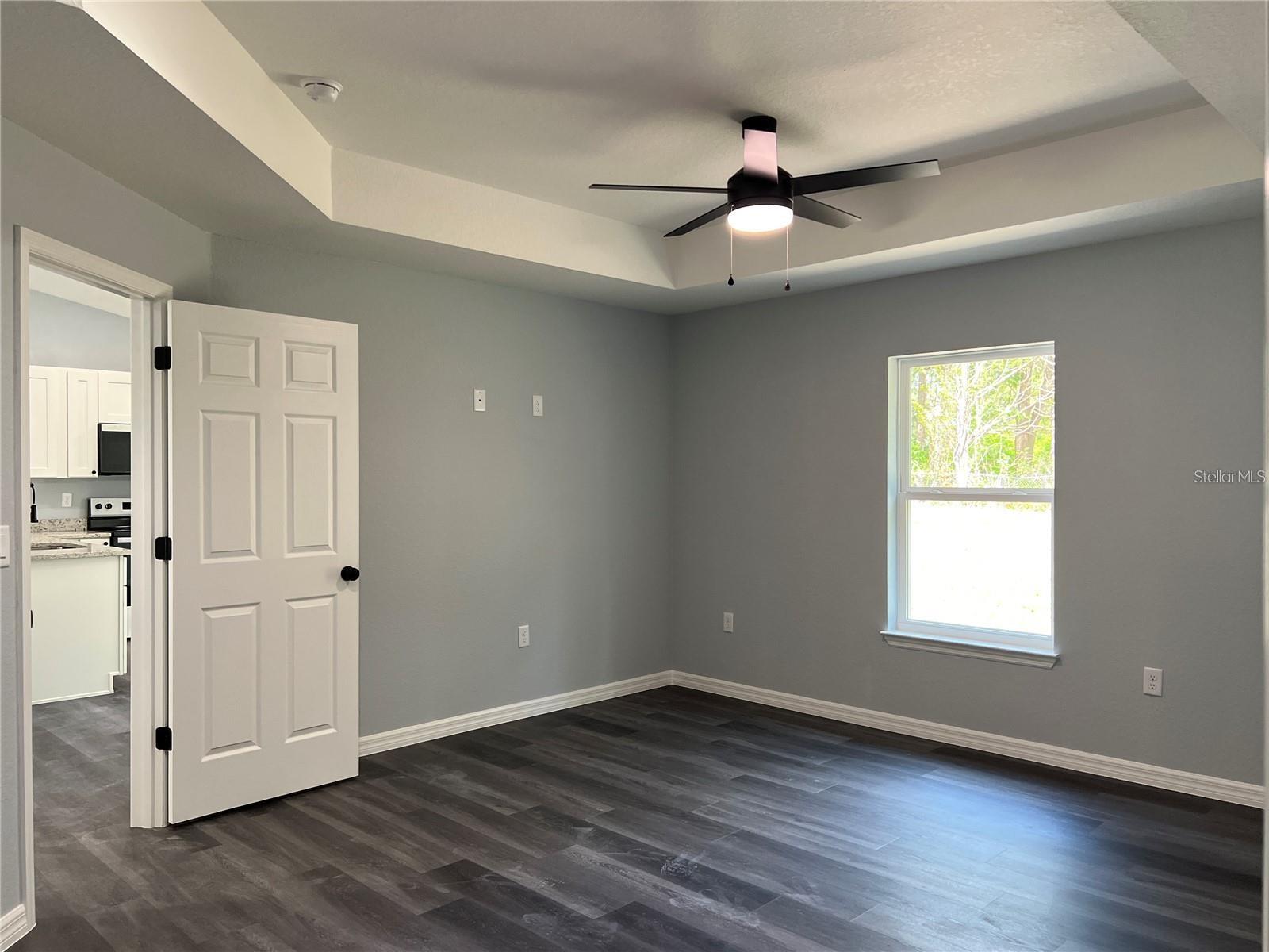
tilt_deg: +0.1
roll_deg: +0.3
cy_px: 476
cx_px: 634
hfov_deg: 67.3
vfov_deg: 53.1
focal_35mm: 26
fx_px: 953
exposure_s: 1/120
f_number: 1.5
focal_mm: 5.7
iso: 125
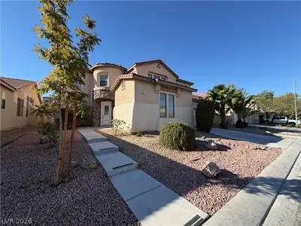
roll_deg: -0.1
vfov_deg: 85.7
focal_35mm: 14
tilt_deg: +2.4
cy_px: 113
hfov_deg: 102.1
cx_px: 150
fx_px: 122
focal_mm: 2.22
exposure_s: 1/770
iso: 32
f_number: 2.2
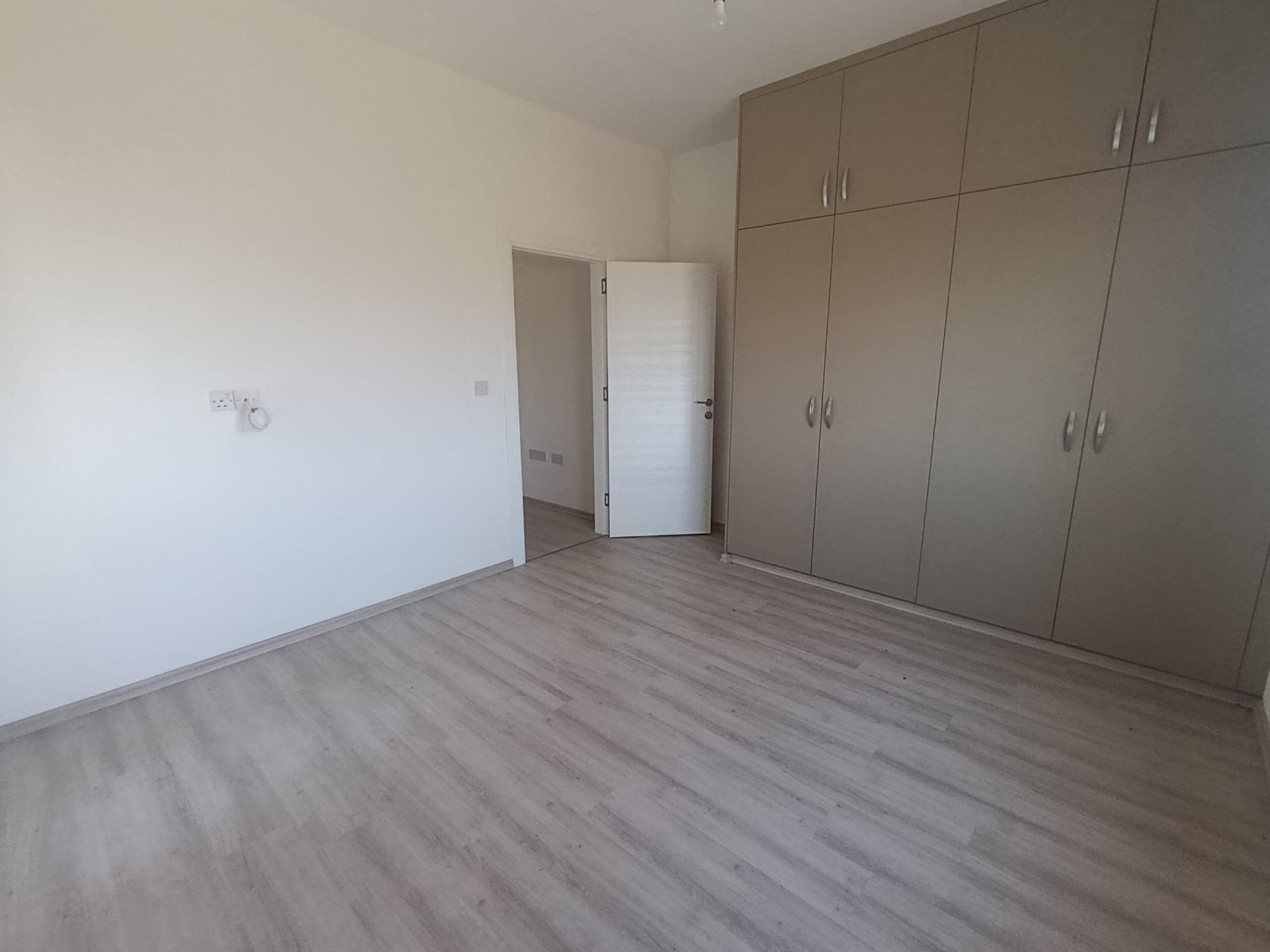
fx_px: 587
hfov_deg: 94.5
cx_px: 635
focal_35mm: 16
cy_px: 476
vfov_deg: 78.1
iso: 143
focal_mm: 1.65
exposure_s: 1/100
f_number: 2.2
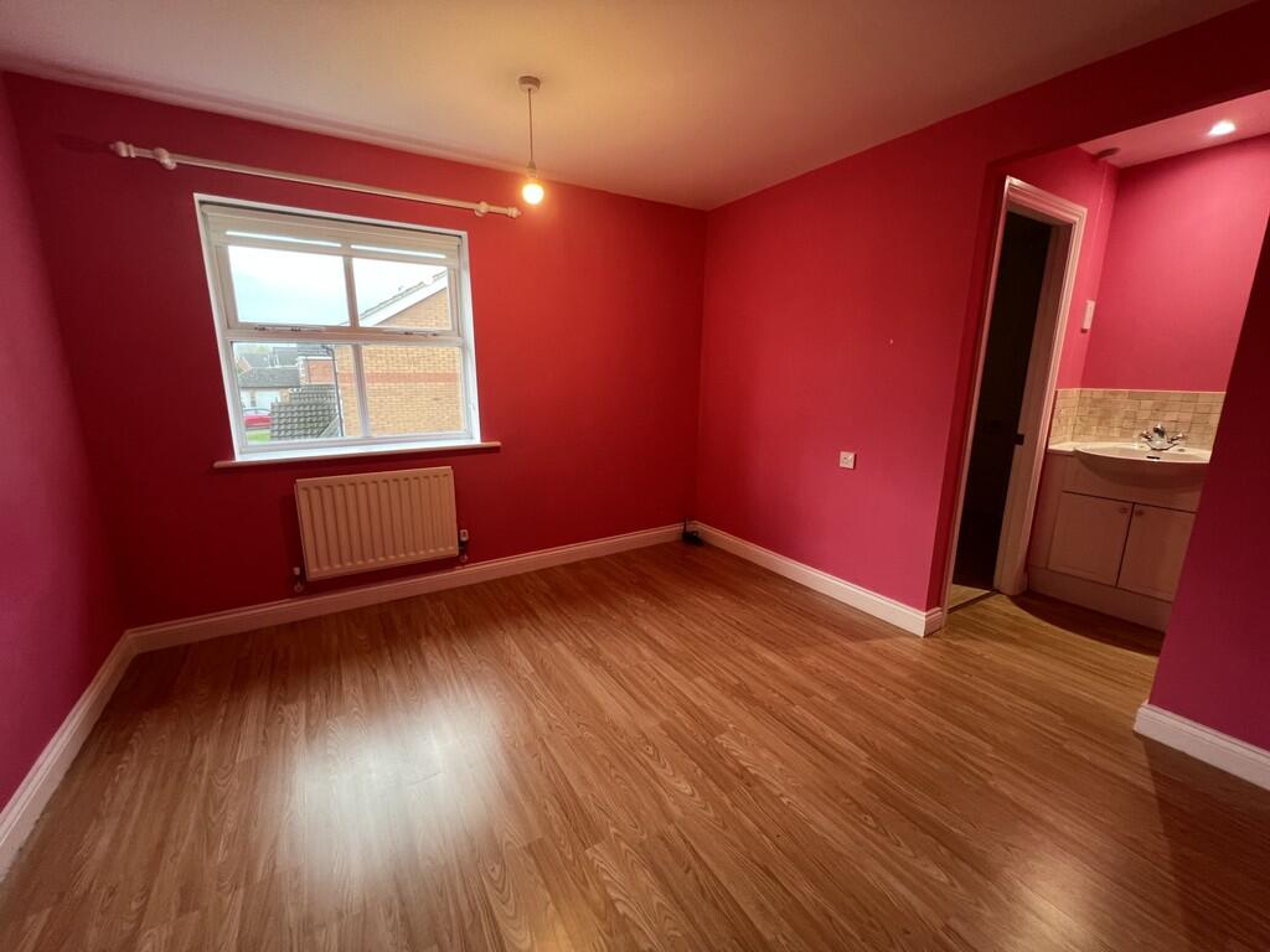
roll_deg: -0.7
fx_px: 477
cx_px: 635
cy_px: 476
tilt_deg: -11.8
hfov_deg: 106.2
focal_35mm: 13
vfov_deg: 89.9
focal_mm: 1.57
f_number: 1.8
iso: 200
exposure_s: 1/50
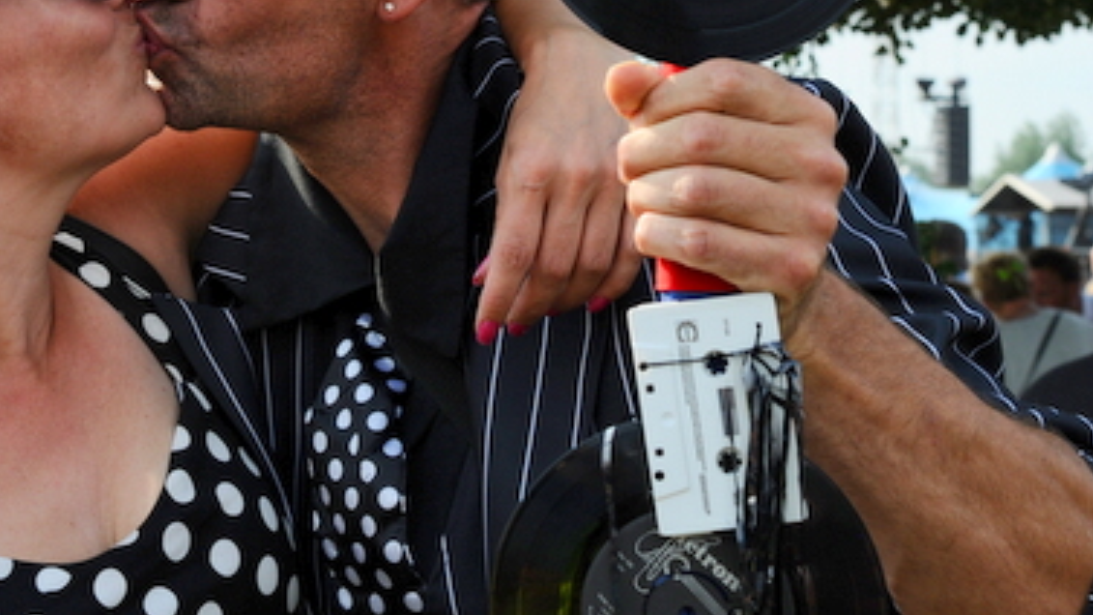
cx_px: 96
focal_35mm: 88
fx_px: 2550
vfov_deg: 13.7
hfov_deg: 23.5
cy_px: 174
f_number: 6.3
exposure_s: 1/400
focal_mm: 44
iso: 320
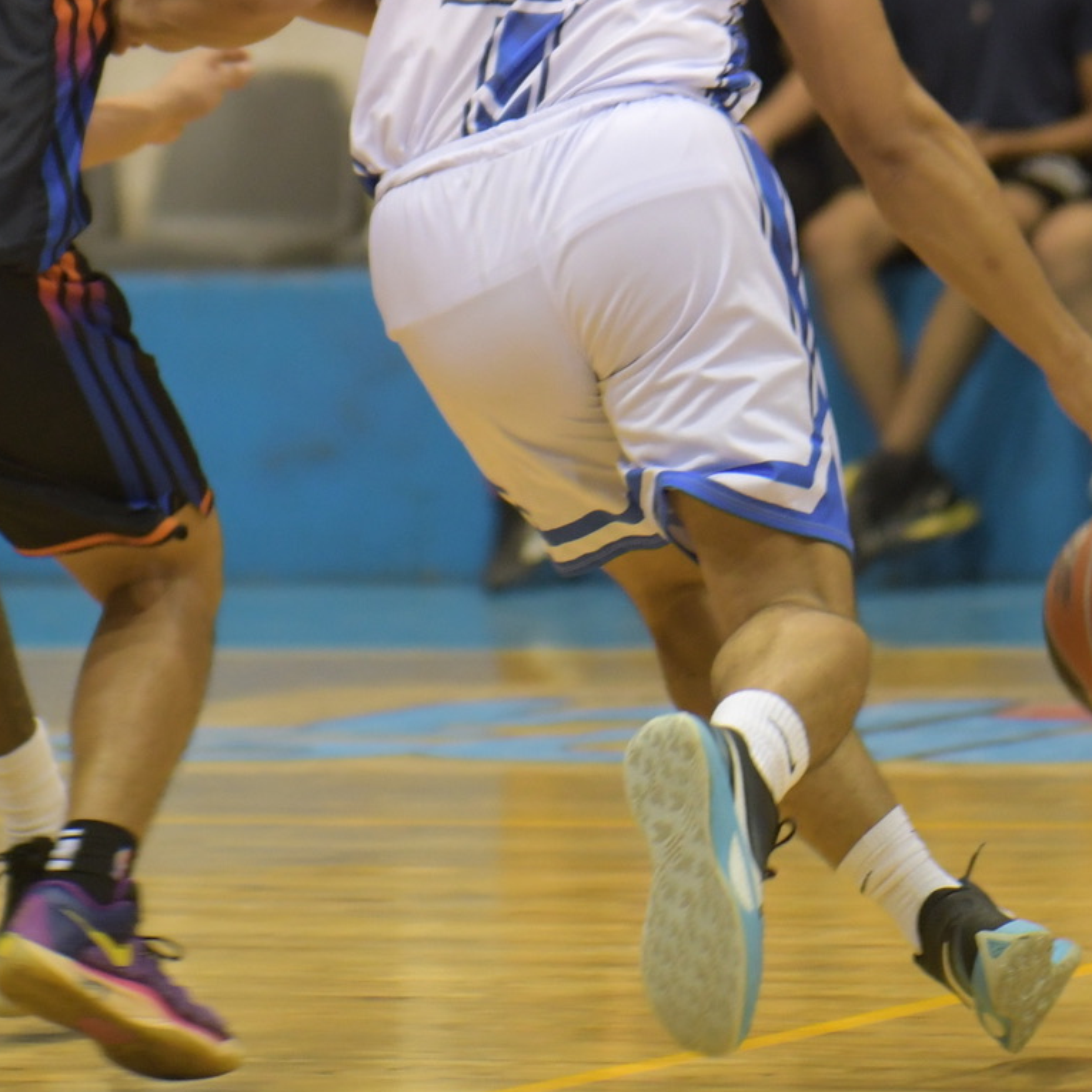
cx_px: -76
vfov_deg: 5.4
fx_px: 11645
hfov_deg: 5.4
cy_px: 96
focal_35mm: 326
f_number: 1.8
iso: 1250
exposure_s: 1/400
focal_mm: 85
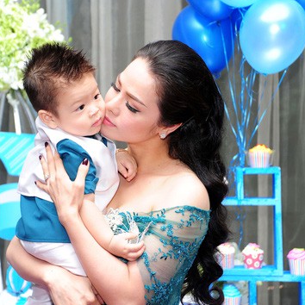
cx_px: 129
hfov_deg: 15.8
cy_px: 154
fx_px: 1097
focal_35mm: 110
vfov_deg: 15.8
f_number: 4.5
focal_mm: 85
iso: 800
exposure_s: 1/200
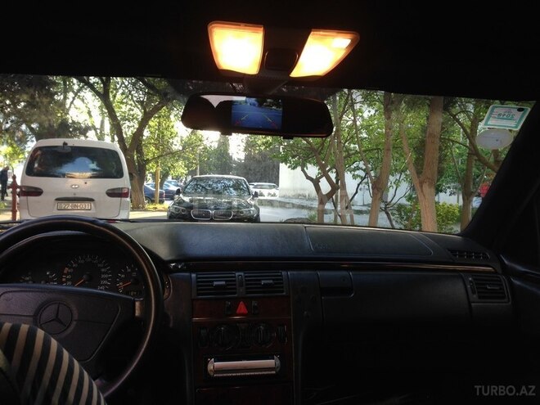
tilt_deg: -2.8
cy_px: 202
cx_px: 270
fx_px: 515
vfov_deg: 42.9
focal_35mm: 33
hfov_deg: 55.4
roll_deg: -2.2
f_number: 2.4
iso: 50
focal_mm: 4.12
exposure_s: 1/30
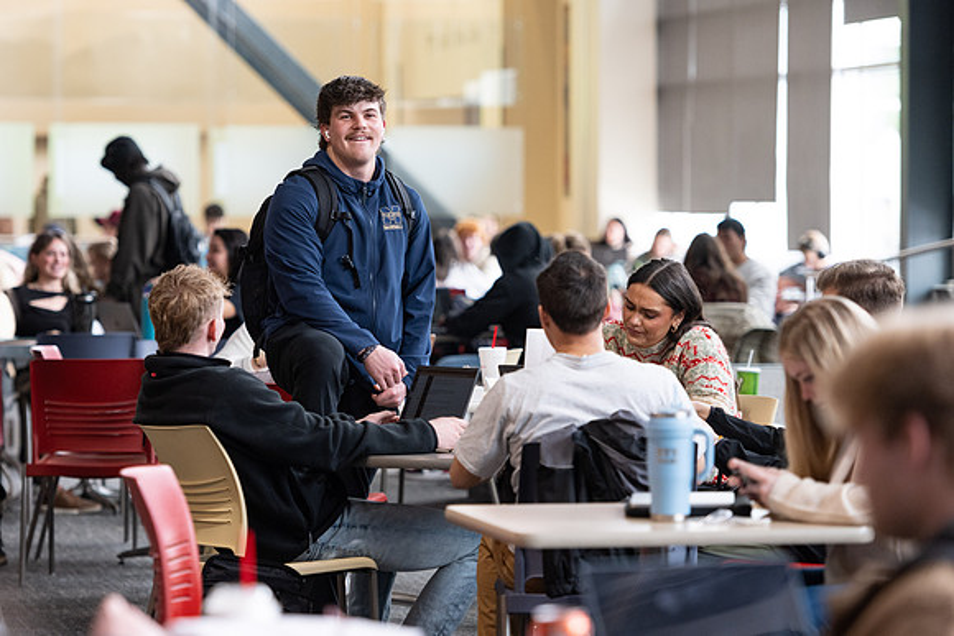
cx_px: 386
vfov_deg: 8.4
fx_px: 4350
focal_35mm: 164
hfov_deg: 12.5
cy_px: 314
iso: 800
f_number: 2.8
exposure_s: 1/320
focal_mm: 135
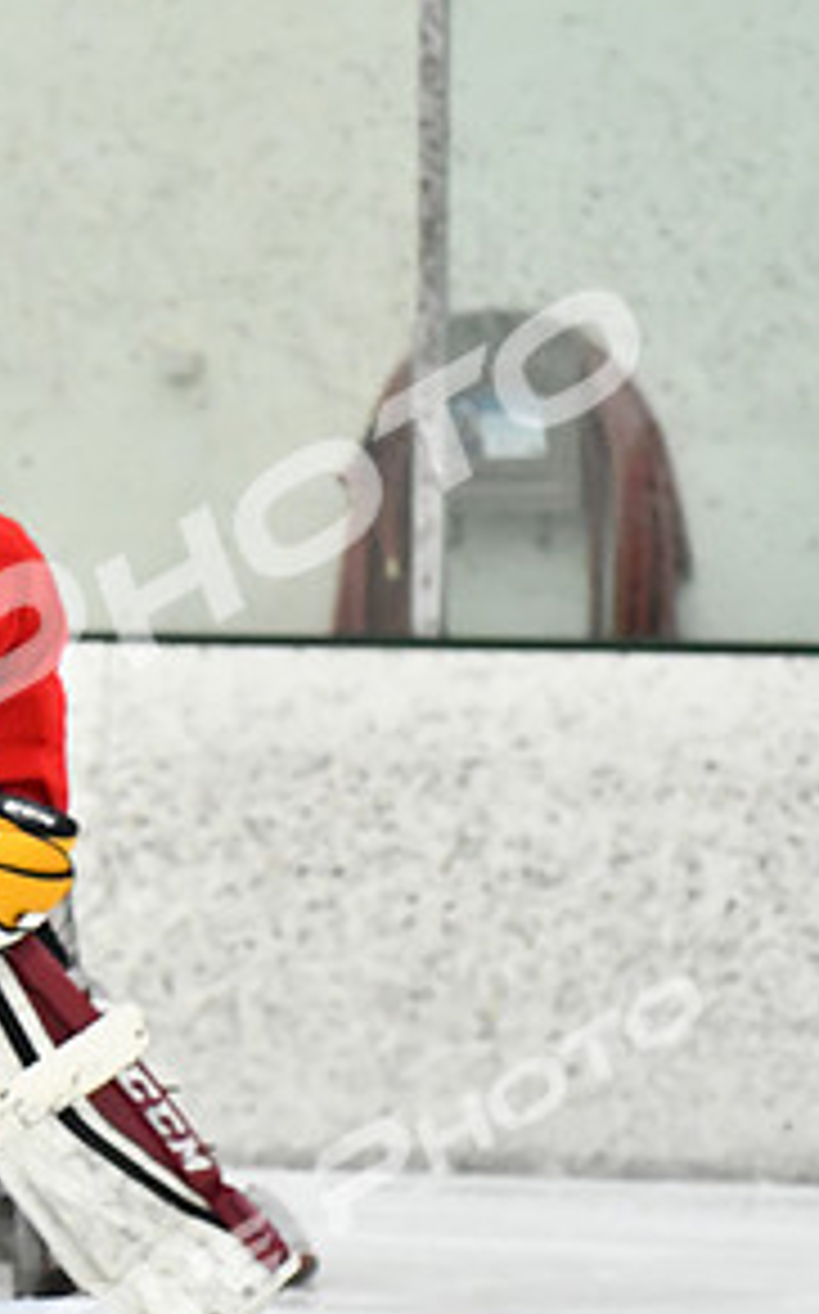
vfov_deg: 3.8
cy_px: 848
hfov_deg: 2.4
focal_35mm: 547
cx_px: -346
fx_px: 19573
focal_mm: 180
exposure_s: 1/1250
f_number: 2.8
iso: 5000
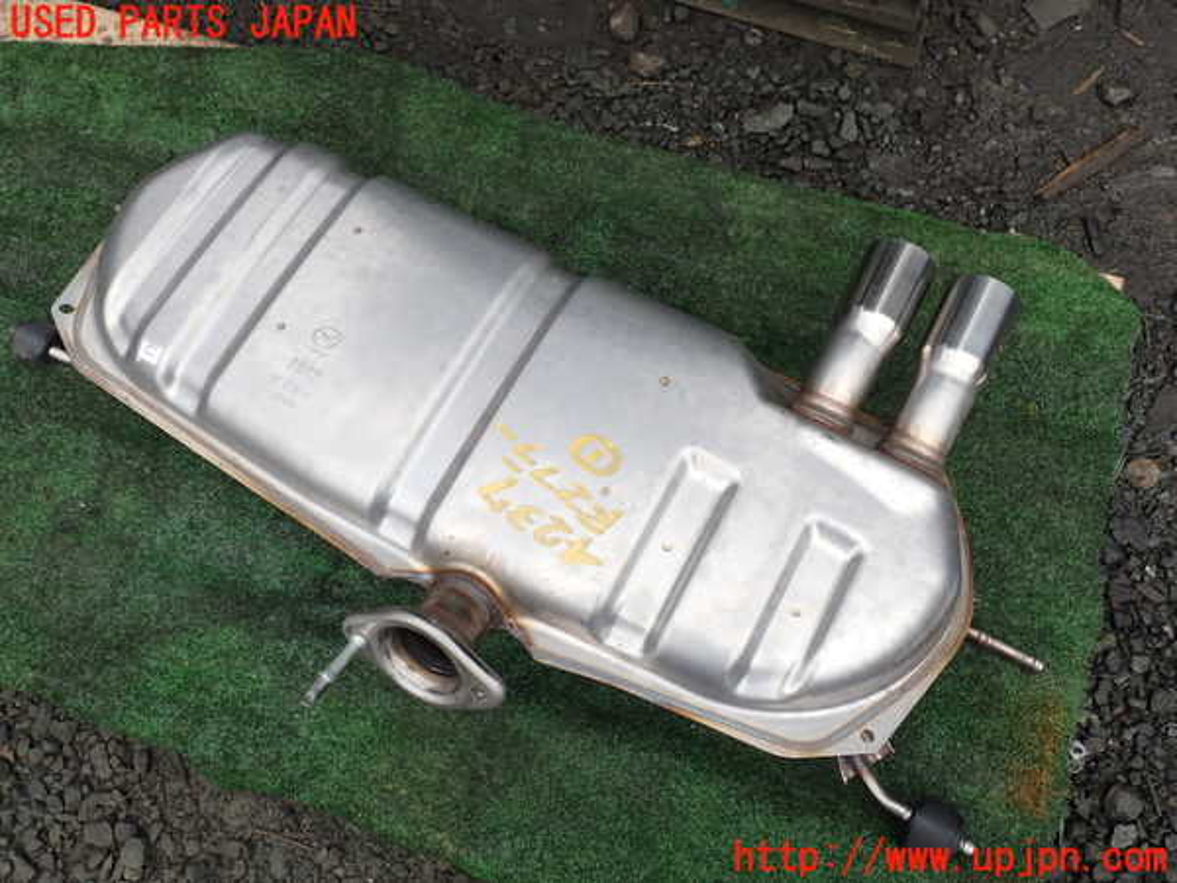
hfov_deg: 60.0
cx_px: 588
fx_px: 1020
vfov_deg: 46.8
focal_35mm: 30
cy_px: 442
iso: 100
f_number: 3.2
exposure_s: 1/500
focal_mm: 5.4
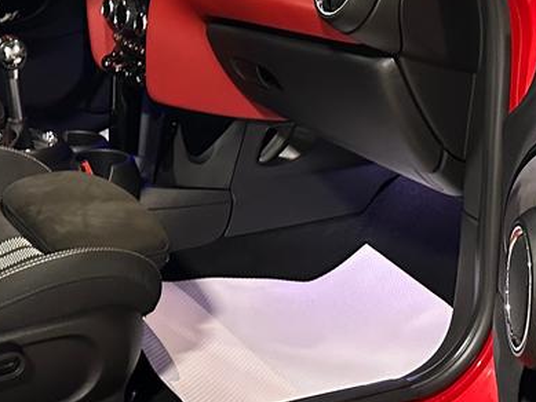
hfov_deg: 24.7
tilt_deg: -20.1
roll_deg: -1.5
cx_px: 289
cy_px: 205
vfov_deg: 18.7
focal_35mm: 79
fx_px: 1224
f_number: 1.78
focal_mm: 6.86
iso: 1000
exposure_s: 1/40
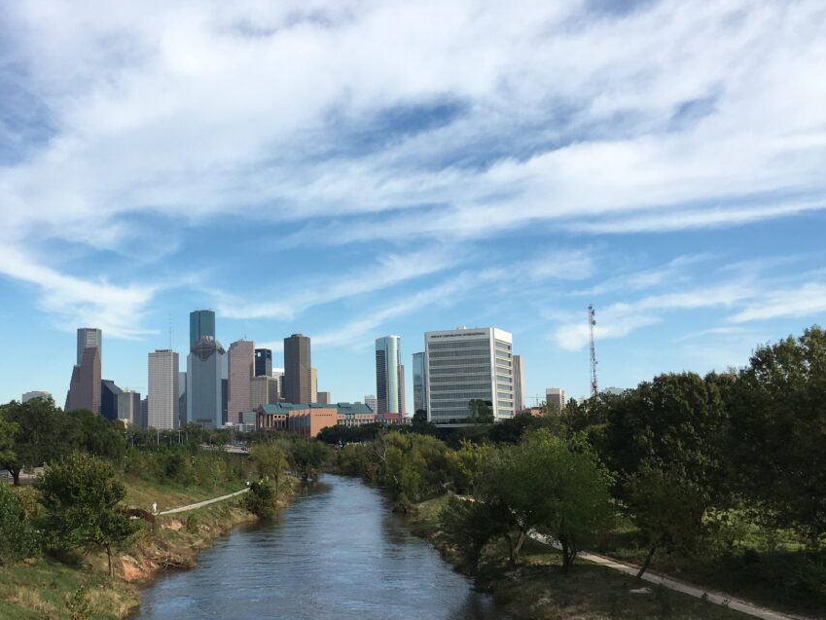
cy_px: 325
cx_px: 287
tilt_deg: +7.5
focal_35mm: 41
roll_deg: +1.0
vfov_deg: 35.1
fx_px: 978
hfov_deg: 45.2
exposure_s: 1/1479
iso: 25
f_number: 2.2
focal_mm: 4.15
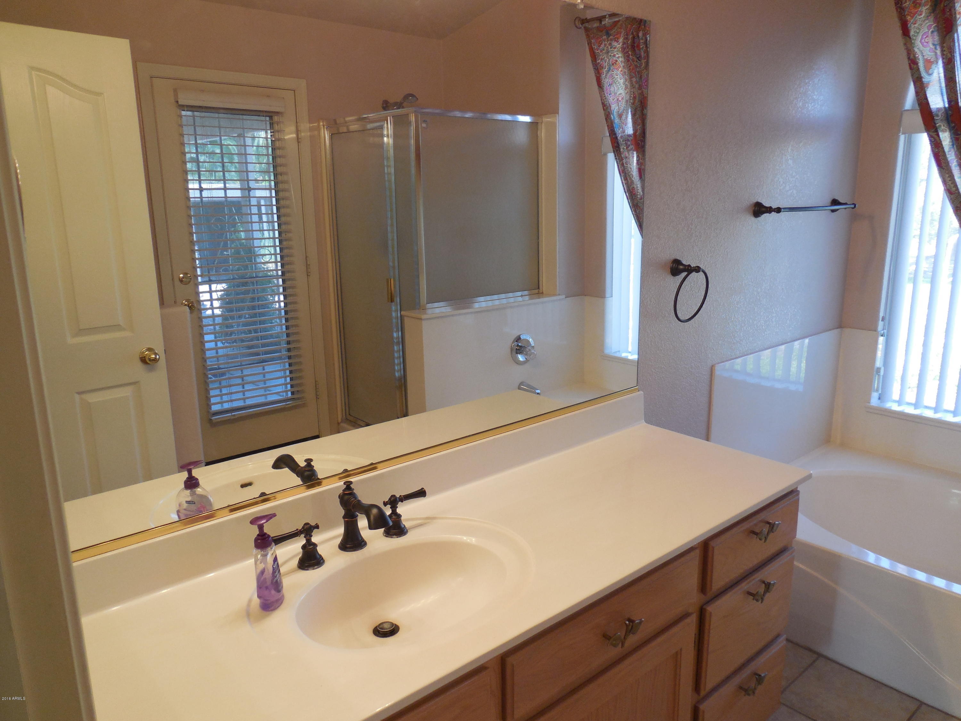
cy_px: 360
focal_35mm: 25
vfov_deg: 54.9
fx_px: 694
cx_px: 480
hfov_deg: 69.4
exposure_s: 1/30
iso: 220
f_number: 3.1
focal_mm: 4.5
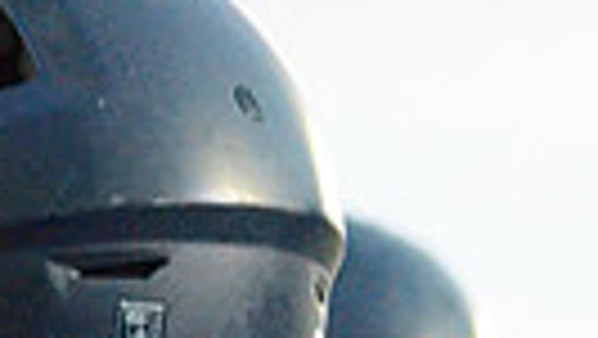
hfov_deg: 5.7
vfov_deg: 3.1
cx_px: 45
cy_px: 1280
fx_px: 5970
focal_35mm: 376
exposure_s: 1/125
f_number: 4.5
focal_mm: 55
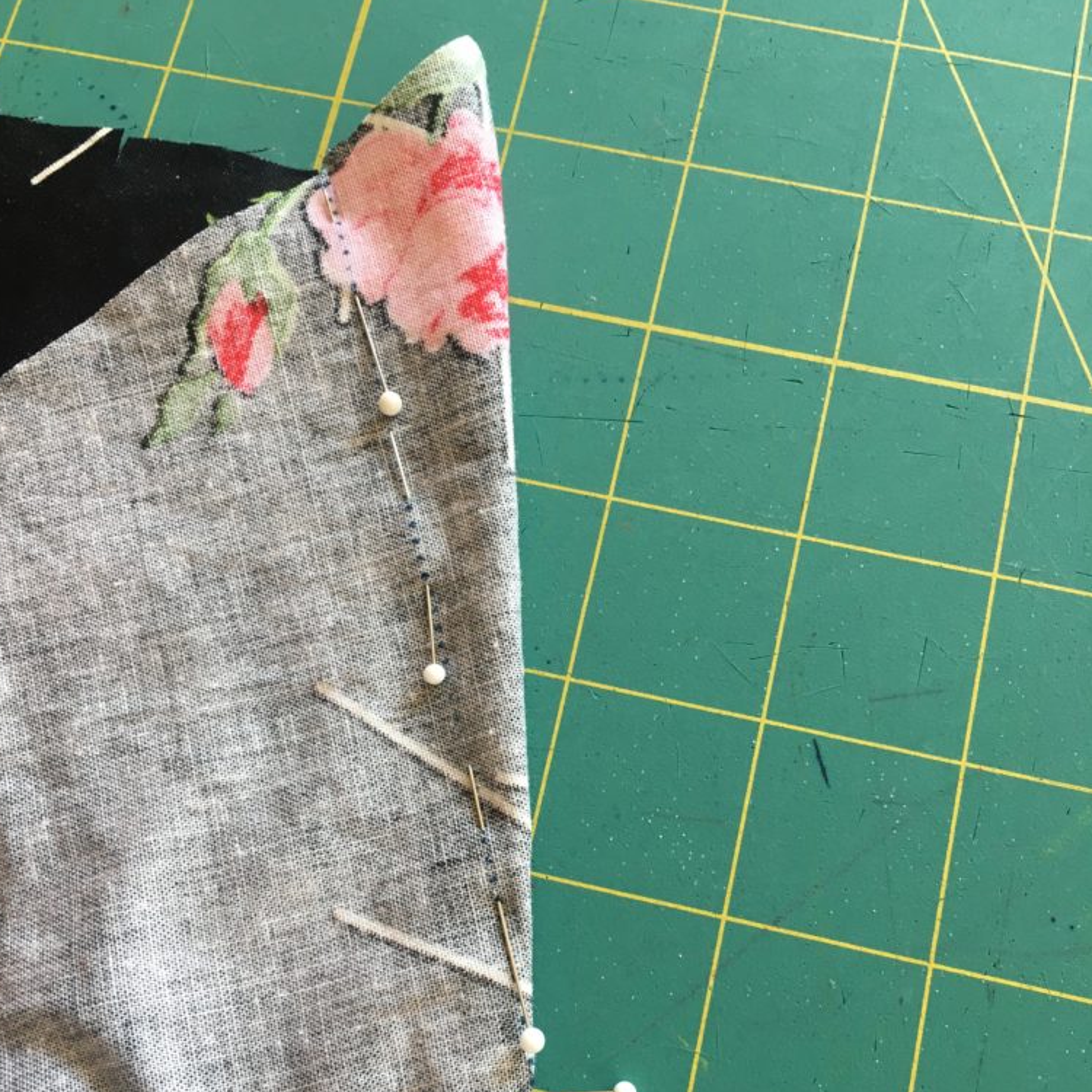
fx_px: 1249
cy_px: 734
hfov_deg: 47.2
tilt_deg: -77.2
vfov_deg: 46.4
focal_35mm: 35
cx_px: 537
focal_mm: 4.15
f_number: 2.2
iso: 50
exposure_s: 1/30
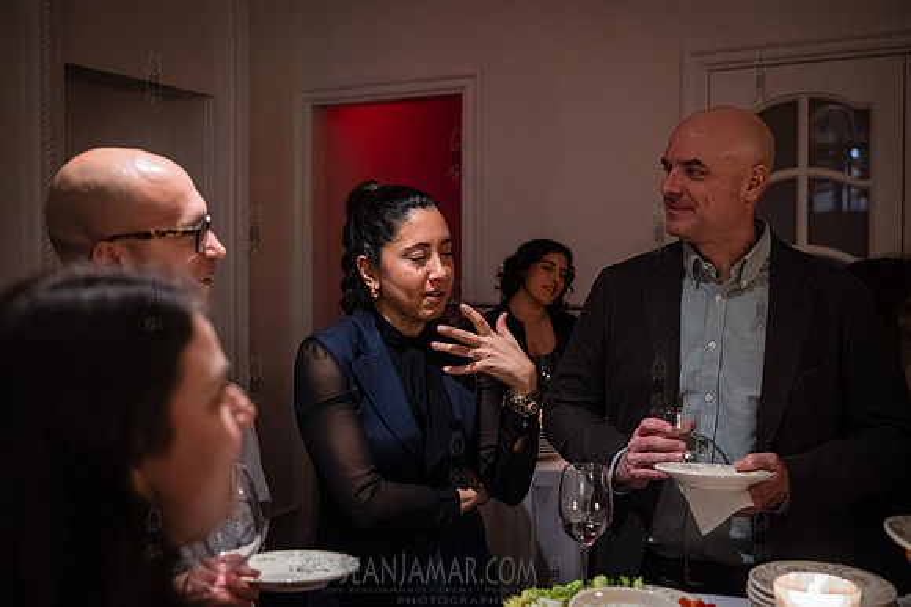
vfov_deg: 35.1
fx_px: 960
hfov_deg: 50.8
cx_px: 434
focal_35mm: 38
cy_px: 302
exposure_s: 1/160
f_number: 2.8
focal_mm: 35
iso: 16000
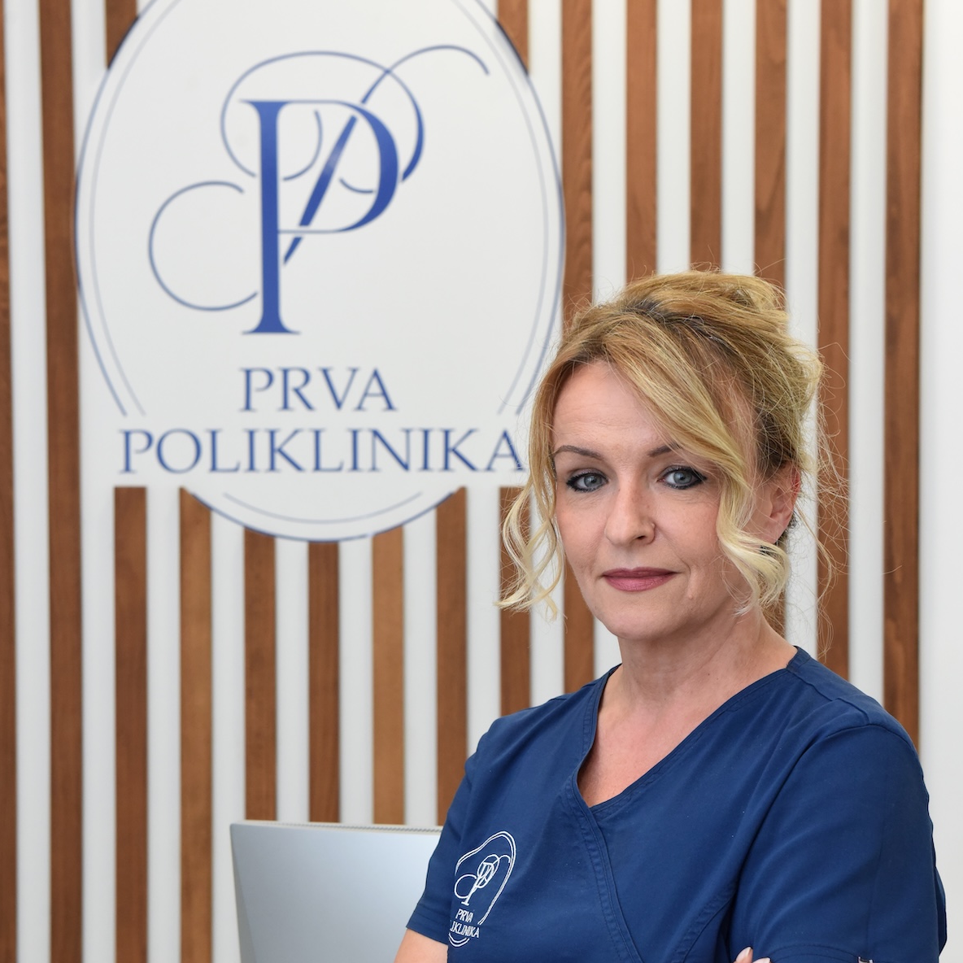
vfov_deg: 24.2
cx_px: 483
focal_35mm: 71
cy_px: 614
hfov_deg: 24.3
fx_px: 2235
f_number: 8
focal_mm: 55
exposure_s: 1/200
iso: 2500
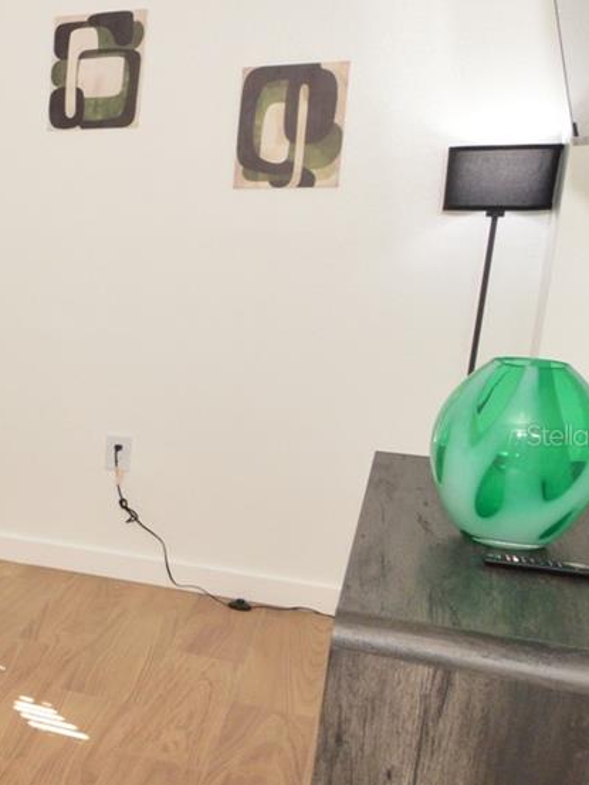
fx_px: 1134
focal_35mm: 50
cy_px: 435
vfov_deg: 38.1
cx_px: -483
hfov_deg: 20.3
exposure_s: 1/60
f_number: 9
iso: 800
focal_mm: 12
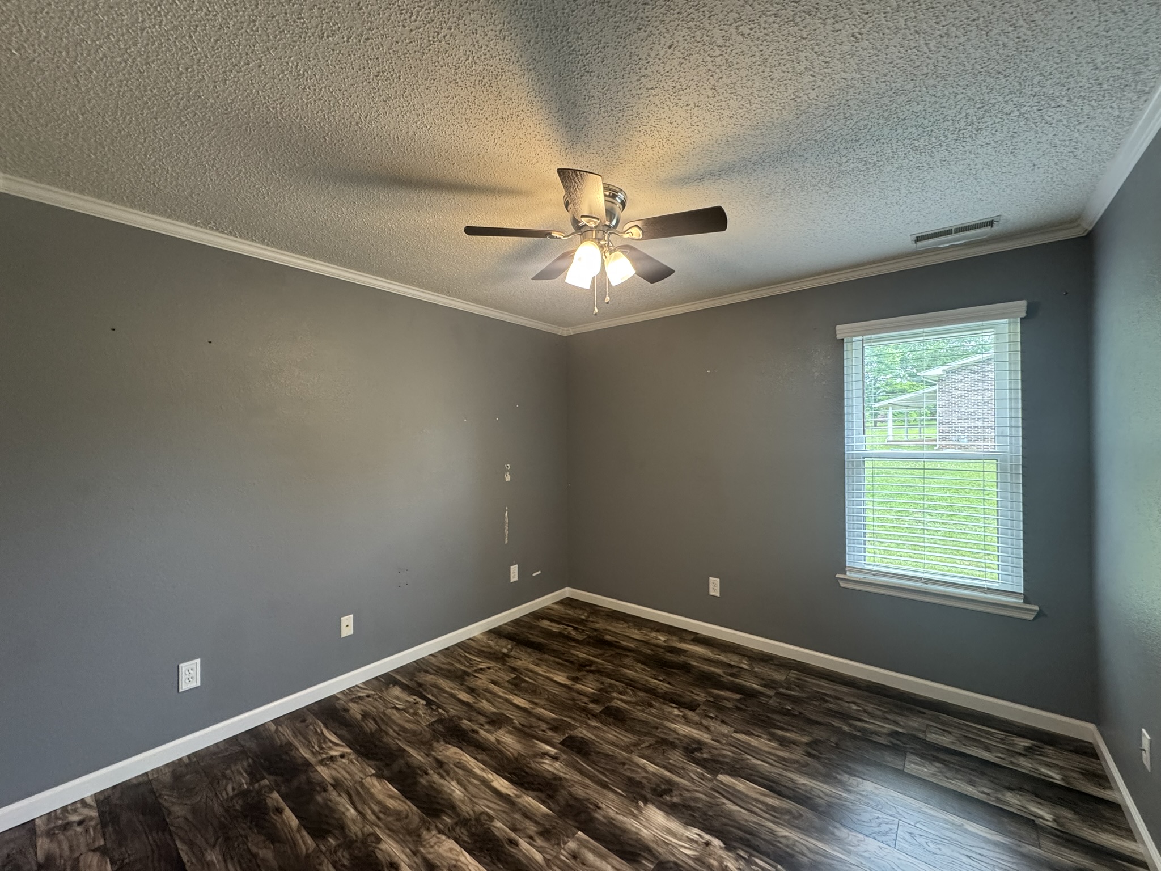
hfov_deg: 102.1
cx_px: 580
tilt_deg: -0.1
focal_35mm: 14
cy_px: 436
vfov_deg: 85.7
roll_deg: -0.1
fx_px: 470
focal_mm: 2.22
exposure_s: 1/60
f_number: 2.2
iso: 320
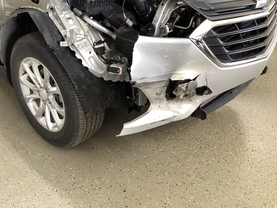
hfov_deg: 52.5
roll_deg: -0.7
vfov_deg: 40.6
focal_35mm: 35
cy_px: 91
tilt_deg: -29.5
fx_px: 280
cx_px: 123
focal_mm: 3.3
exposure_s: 1/60
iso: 200
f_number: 2.4
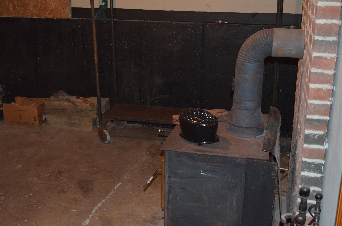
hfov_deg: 41.2
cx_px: 171
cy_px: 113
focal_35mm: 48
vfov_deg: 28.0
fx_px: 455
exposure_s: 1/60
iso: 3200
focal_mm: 32
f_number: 4.8
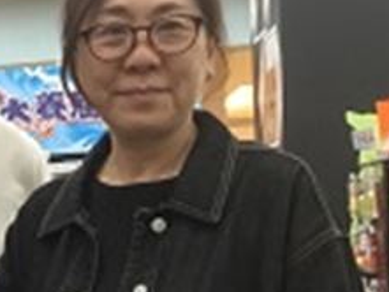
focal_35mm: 84
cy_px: 274
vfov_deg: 17.3
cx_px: -58
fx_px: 944
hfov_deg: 21.8
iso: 80
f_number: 2.4
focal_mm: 3.3
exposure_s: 1/30
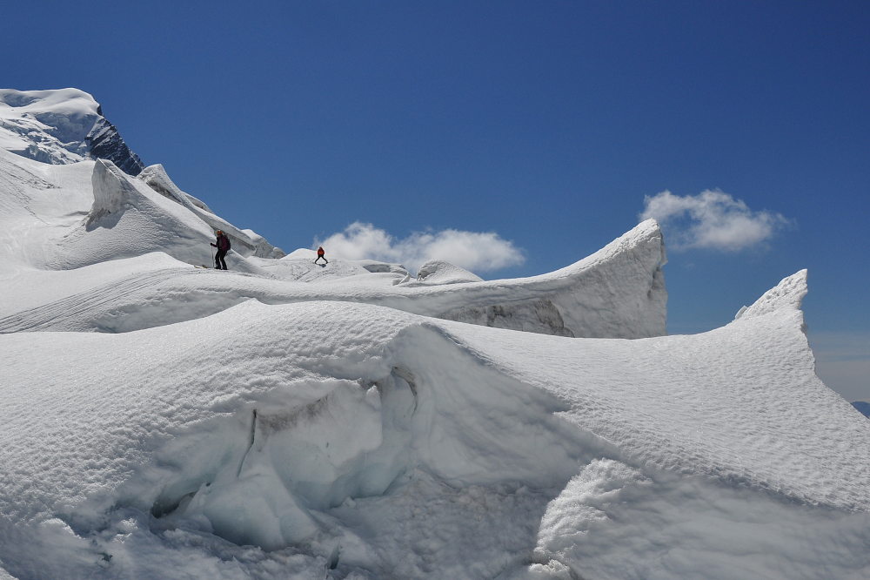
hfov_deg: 59.5
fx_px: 761
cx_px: 435
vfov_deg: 41.7
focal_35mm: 32
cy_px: 290
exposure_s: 1/1000
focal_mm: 21
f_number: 13
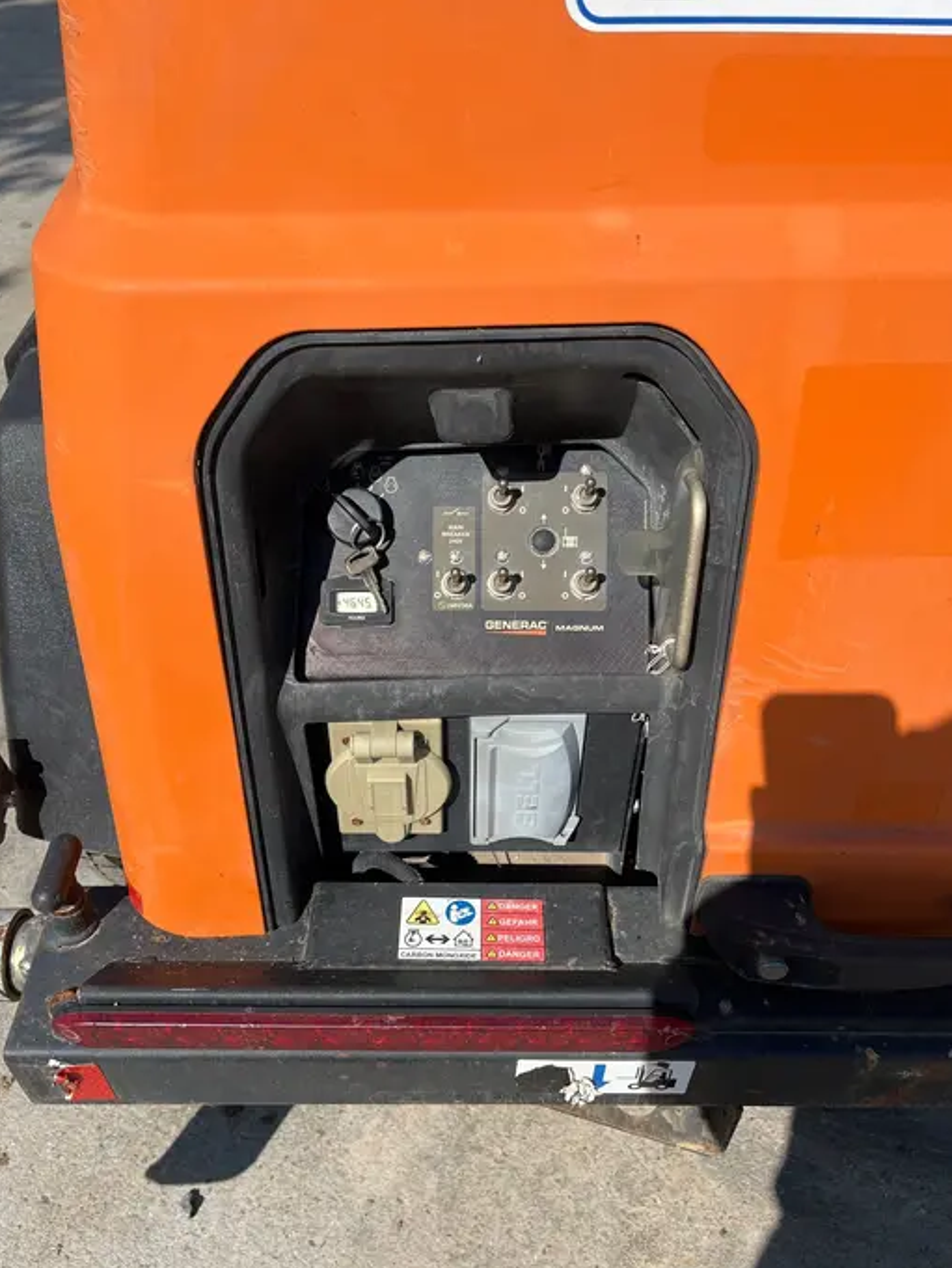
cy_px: 645
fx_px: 1026
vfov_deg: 63.4
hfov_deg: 49.7
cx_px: 447
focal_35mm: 28
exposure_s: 1/4016
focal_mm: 5.1
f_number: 1.6
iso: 50
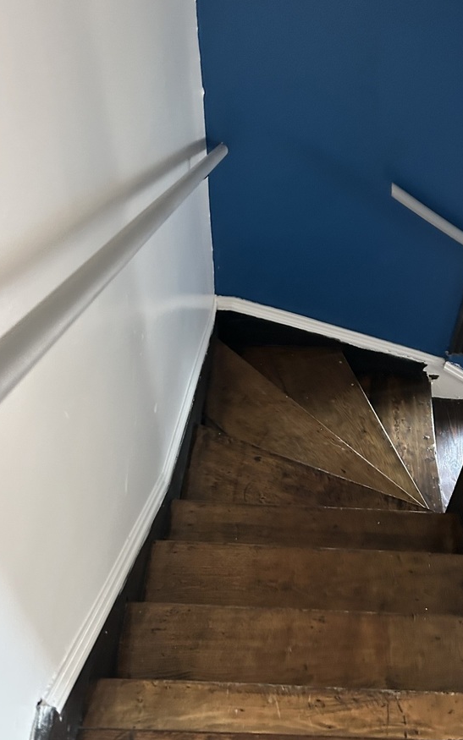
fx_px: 686
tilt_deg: -49.7
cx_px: 304
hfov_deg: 36.9
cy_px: 369
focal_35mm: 34
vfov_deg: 56.7
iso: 500
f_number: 1.5
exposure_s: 1/47
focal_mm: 5.7
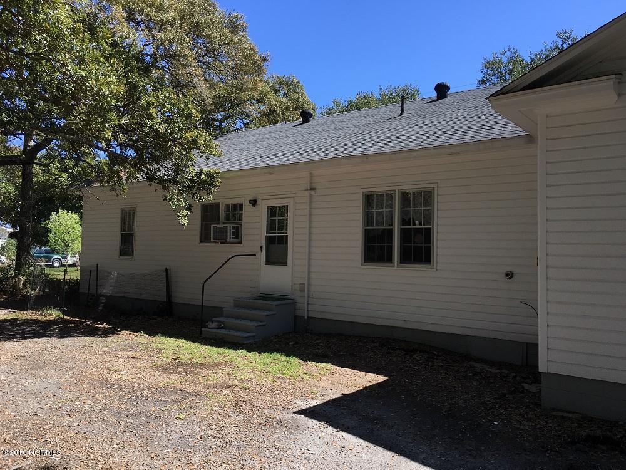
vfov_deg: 48.2
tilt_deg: +4.3
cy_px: 235
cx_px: 313
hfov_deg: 61.7
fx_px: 524
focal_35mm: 29
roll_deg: -1.4
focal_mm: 4.15
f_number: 2.2
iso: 25
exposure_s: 1/761
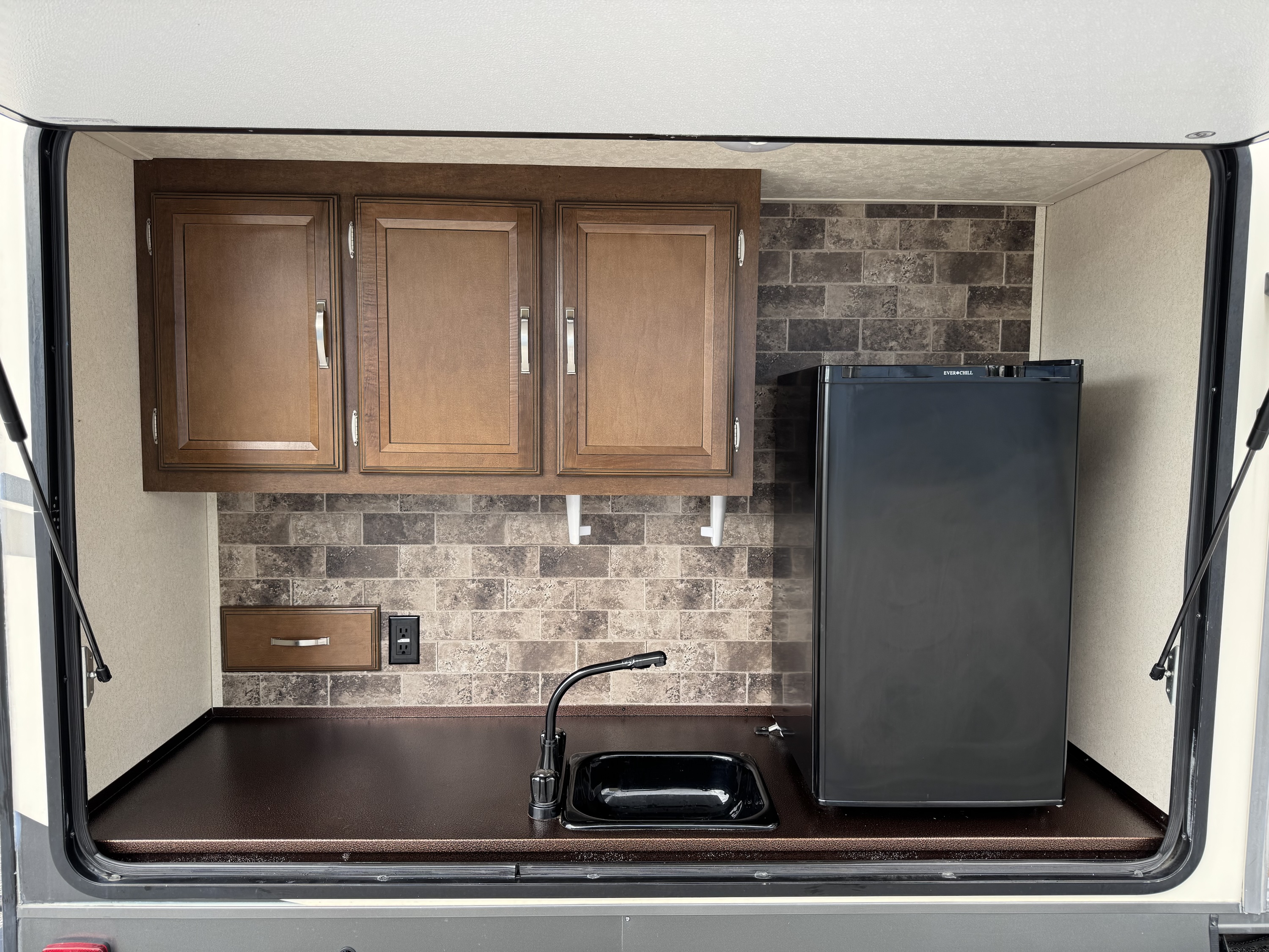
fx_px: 880
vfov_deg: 56.8
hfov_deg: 71.6
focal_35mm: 24
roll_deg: +0.1
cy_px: 476
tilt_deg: -6.4
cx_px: 634
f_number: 1.78
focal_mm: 6.76
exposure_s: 1/121
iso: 64
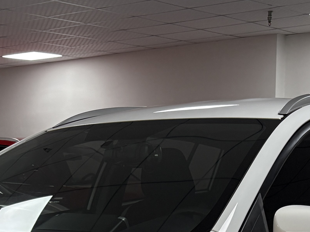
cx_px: 90
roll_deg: +1.3
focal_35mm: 93
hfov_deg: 21.0
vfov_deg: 14.6
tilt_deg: -13.1
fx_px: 833
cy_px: 363
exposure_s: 1/112
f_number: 1.6
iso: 125
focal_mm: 5.96
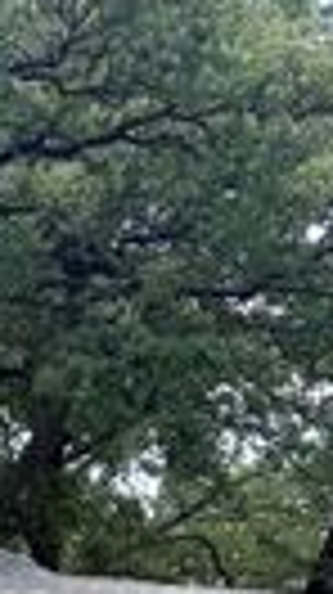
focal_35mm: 107
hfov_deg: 9.8
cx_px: -500
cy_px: 587
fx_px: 1684
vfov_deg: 19.5
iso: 64
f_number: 1.6
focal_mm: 5.96
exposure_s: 1/1135
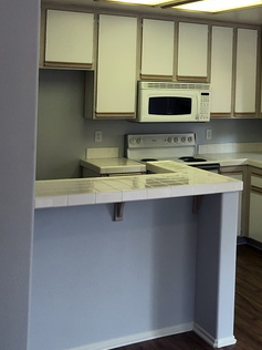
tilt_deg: +0.9
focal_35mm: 59
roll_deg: -1.4
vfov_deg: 32.2
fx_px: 595
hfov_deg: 22.9
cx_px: 309
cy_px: 96
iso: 25
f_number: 1.8
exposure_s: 1/30
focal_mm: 3.99
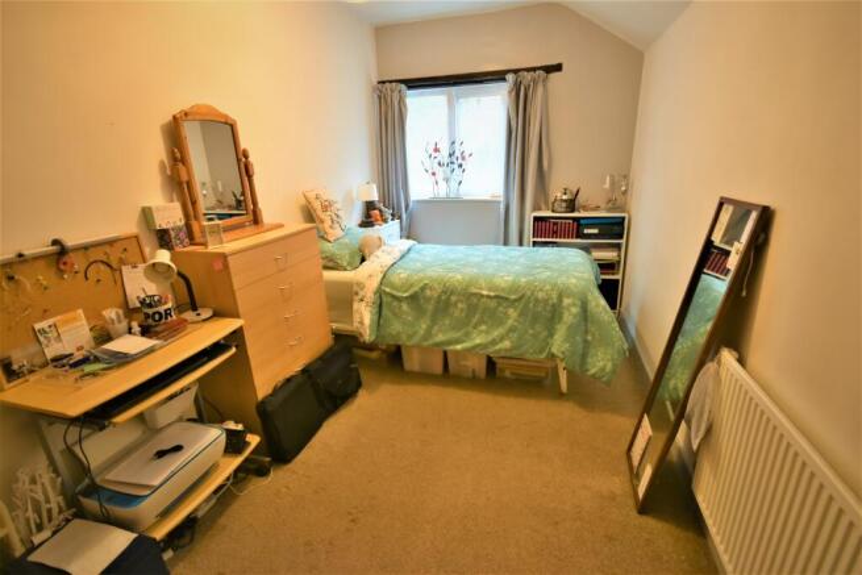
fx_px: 359
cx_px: 431
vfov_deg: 77.4
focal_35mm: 15
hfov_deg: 100.4
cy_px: 288
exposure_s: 1/25
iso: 800
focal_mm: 10
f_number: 4
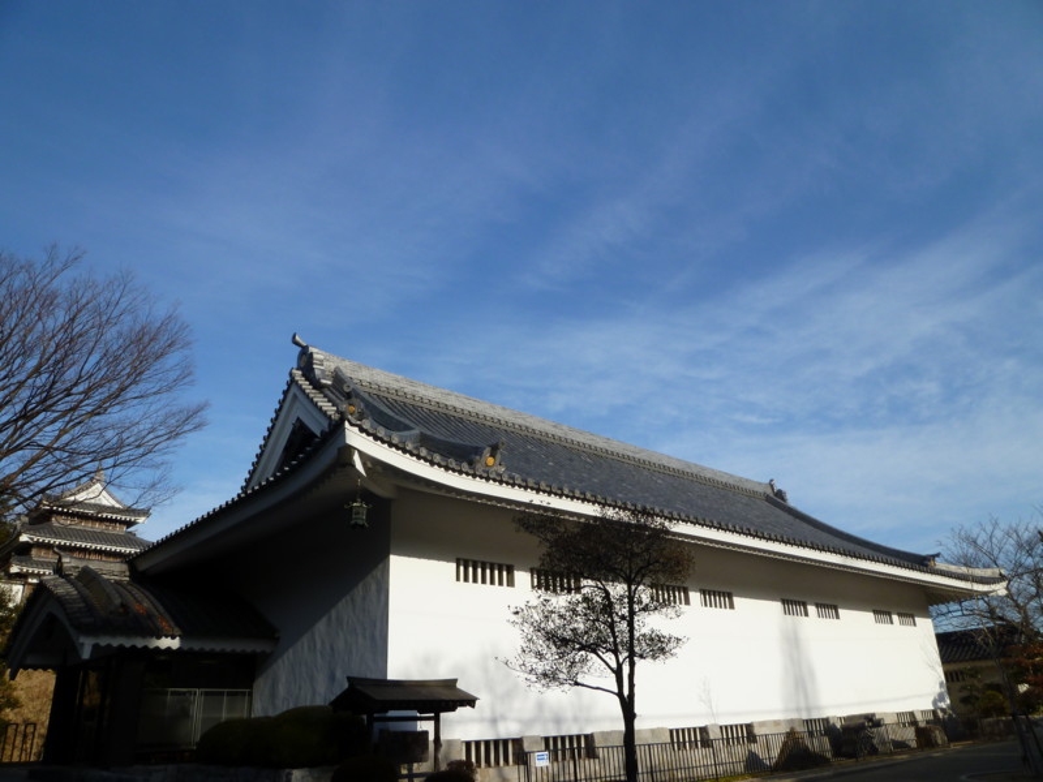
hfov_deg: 69.4
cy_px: 391
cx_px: 522
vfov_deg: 54.9
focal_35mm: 25
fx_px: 753
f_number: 5
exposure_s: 1/400
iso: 80
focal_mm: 4.5
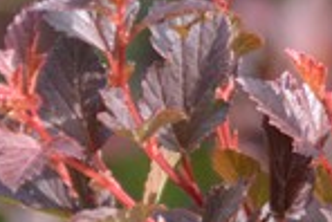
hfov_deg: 2.6
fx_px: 7177
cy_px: 6
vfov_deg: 1.8
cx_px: 633
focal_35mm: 777
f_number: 5
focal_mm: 75
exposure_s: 1/320
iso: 400
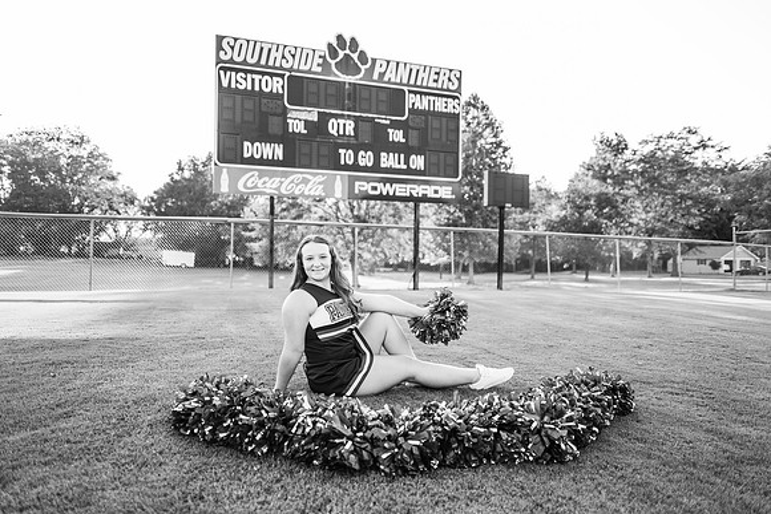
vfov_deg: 53.2
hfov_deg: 73.7
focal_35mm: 24
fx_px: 514
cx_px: 386
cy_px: 257
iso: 125
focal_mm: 24
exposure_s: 1/500
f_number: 2
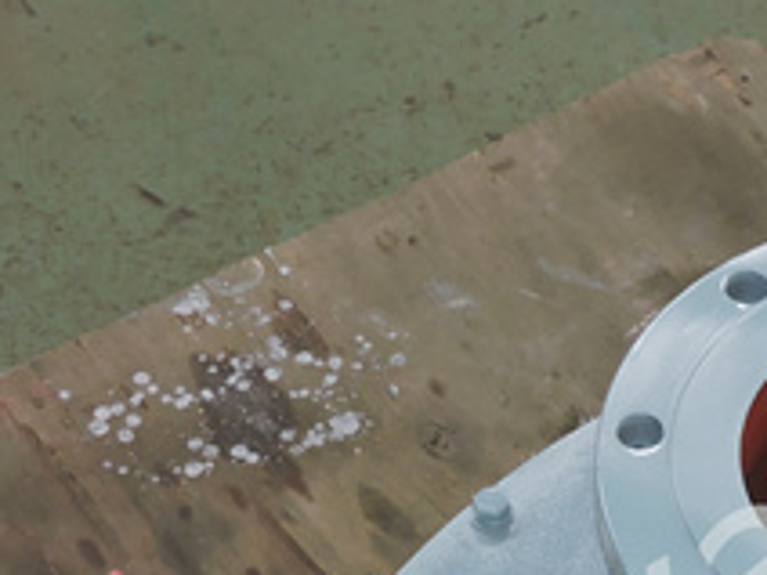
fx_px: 2925
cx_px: 449
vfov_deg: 10.9
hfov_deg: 14.9
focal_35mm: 132
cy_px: 790
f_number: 3.3
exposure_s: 1/30
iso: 200
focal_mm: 7.1
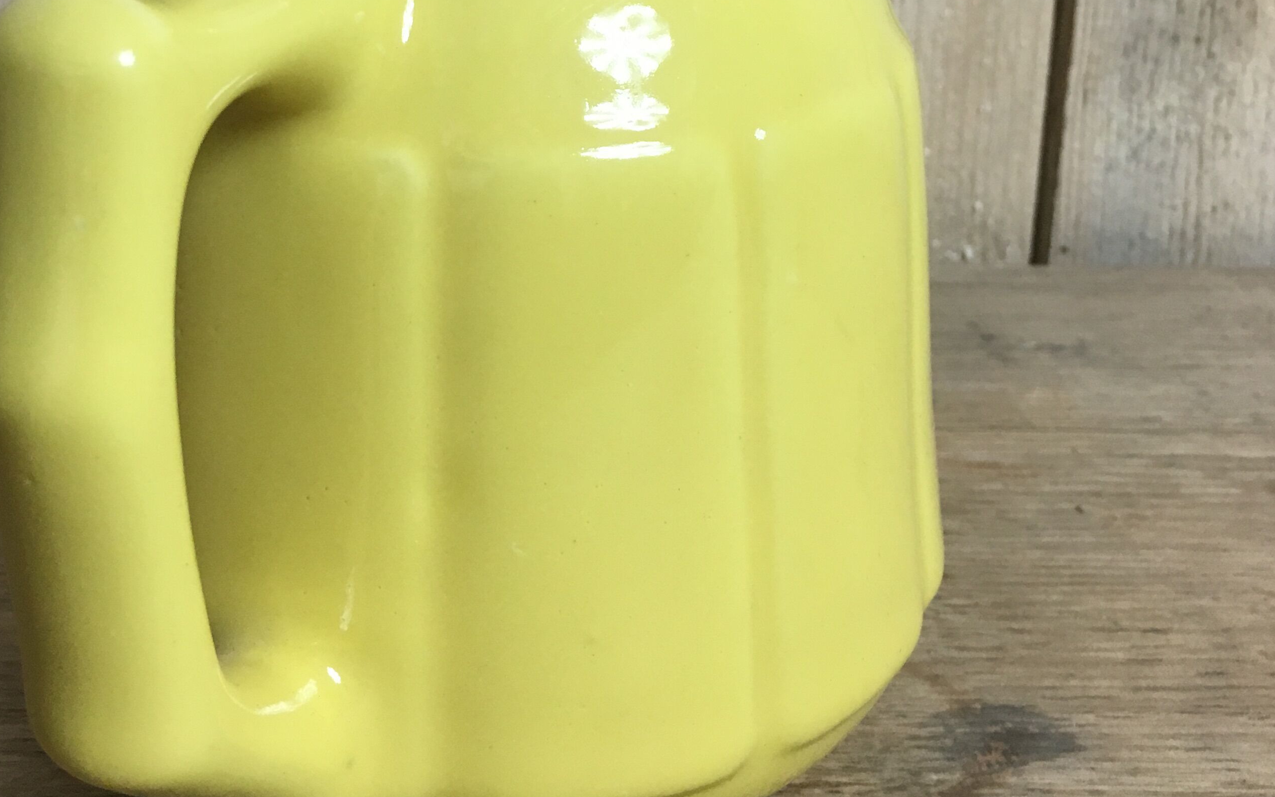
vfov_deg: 25.5
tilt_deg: -17.6
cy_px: 73
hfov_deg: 41.0
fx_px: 1703
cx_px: 556
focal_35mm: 49
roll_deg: -1.1
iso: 50
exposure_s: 1/33
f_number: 2.2
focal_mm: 4.15
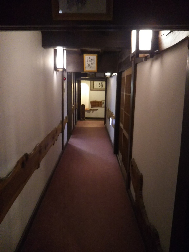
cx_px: 94
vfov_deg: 60.0
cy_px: 126
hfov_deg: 46.8
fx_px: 218
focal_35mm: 30
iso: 500
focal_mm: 4
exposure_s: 1/20
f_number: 2.2
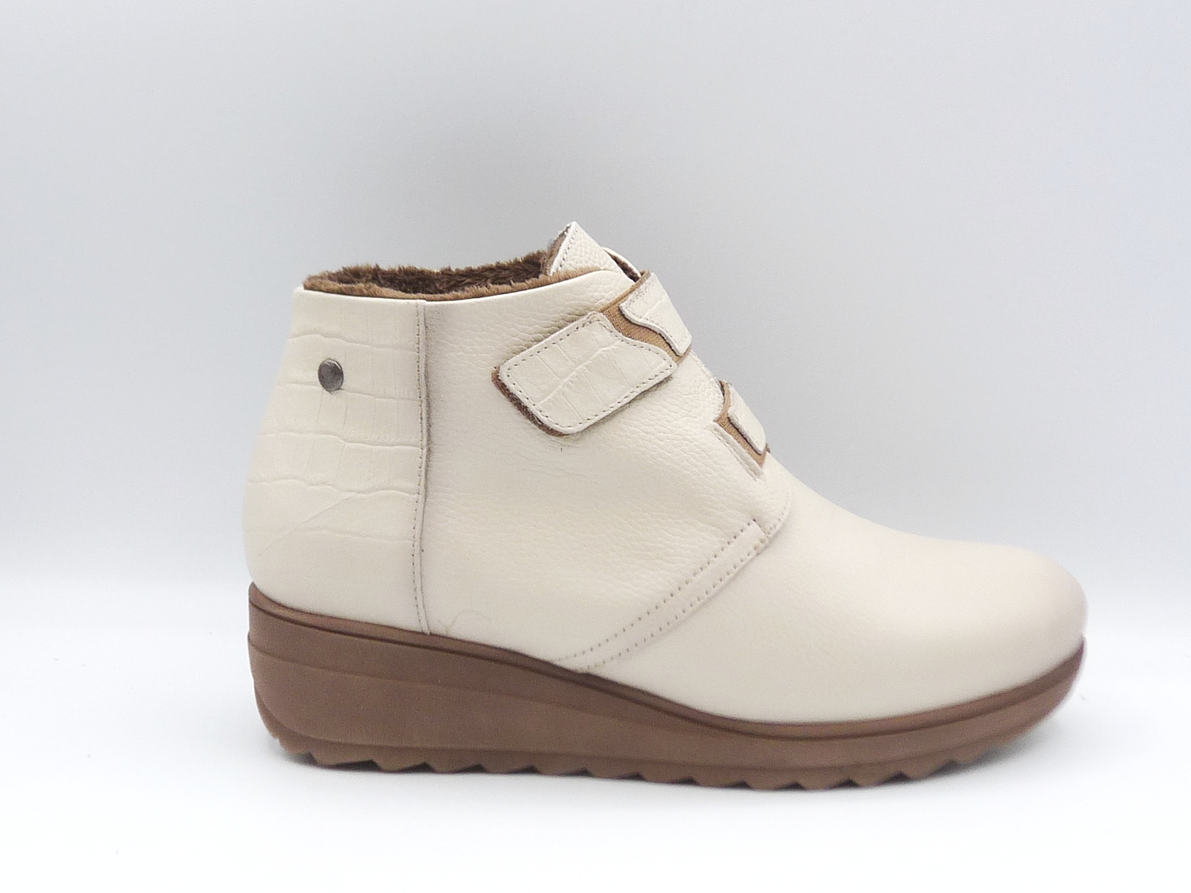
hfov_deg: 39.7
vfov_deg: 30.3
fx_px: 1651
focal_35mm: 48
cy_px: 446
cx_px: 596
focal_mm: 4.8
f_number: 4
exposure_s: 1/200
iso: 100
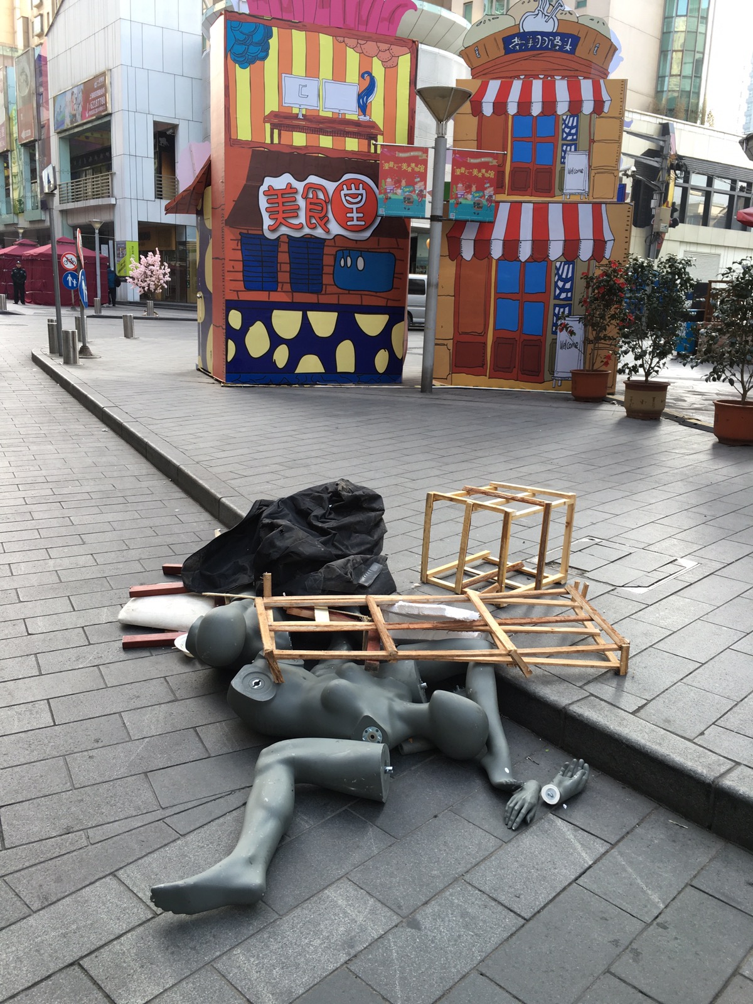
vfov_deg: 61.7
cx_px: 376
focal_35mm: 29
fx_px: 841
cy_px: 502
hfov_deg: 48.2
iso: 25
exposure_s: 1/100
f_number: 2.2
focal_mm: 4.15
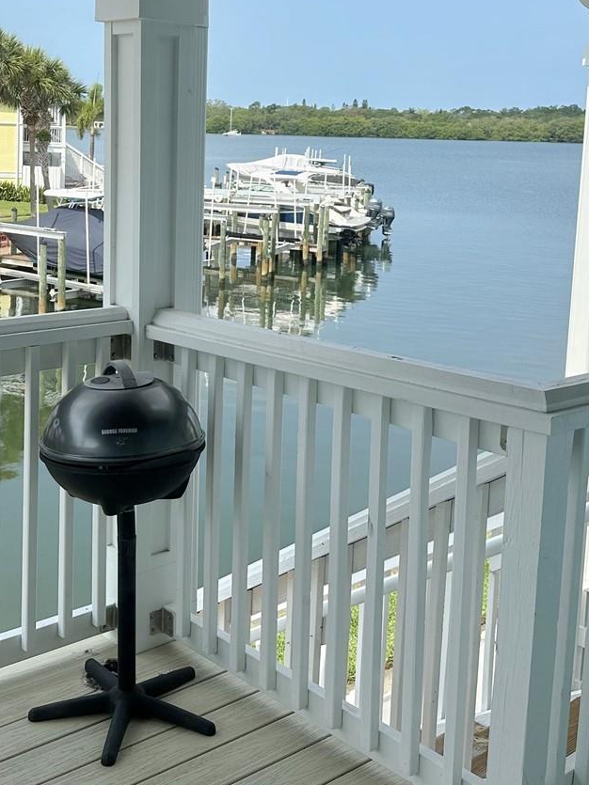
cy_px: 257
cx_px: 199
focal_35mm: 46
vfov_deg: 40.7
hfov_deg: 31.3
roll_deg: -1.8
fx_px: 1044
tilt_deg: -7.3
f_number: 1.78
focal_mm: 6.86
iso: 80
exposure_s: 1/4184
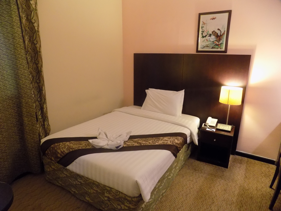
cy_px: 106
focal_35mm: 23
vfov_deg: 58.9
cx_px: 140
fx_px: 187
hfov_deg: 73.9
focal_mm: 4
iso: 400
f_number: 3.1
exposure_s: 1/8
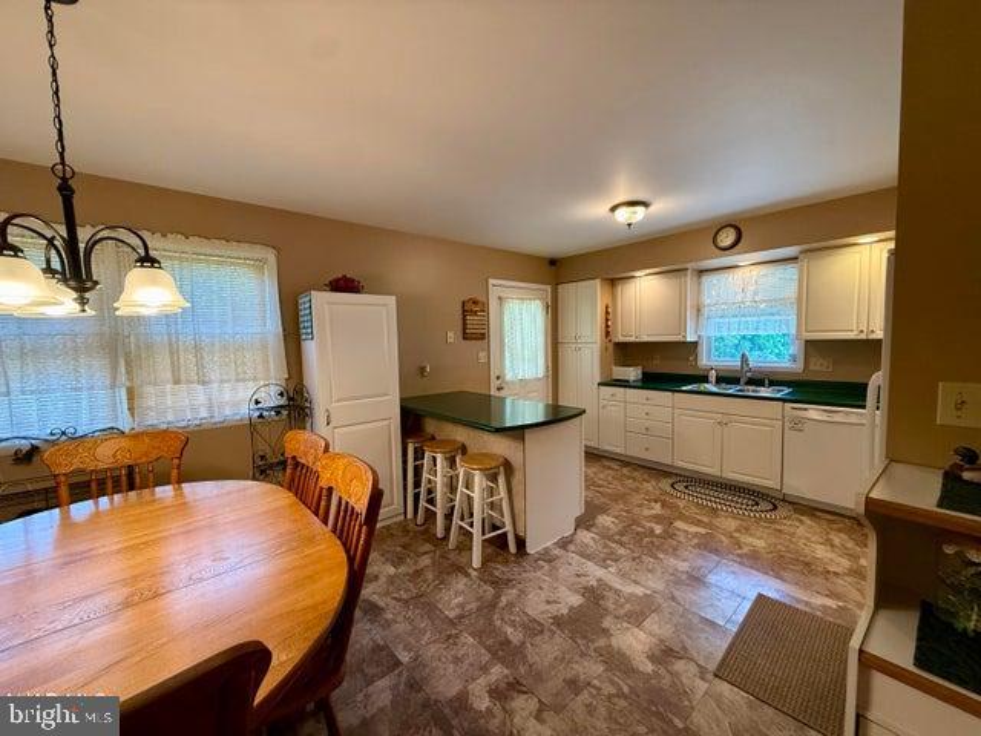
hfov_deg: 102.1
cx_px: 490
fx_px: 397
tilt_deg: -2.5
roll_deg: +0.8
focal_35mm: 14
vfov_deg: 85.7
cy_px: 368
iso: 320
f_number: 2.2
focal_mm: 2.22
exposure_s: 1/120
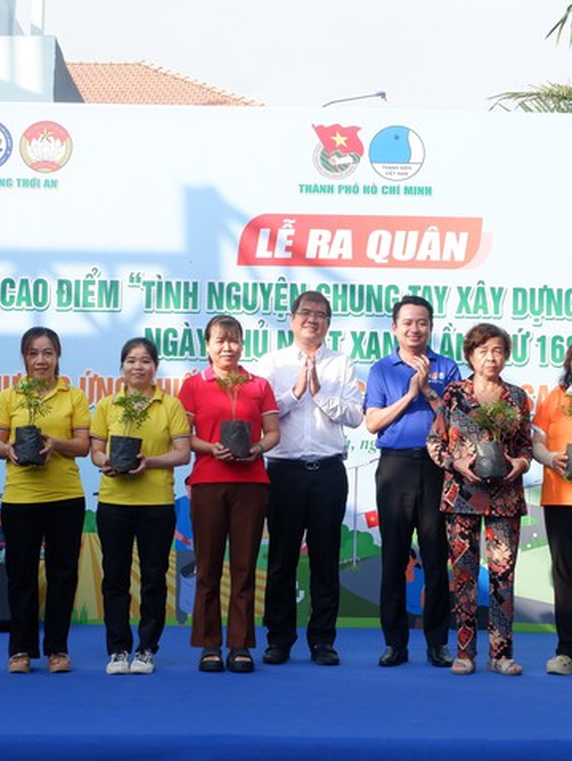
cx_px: 317
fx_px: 1519
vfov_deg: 28.1
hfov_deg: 21.3
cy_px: 378
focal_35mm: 69
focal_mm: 31
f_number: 8
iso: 200
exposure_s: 1/180
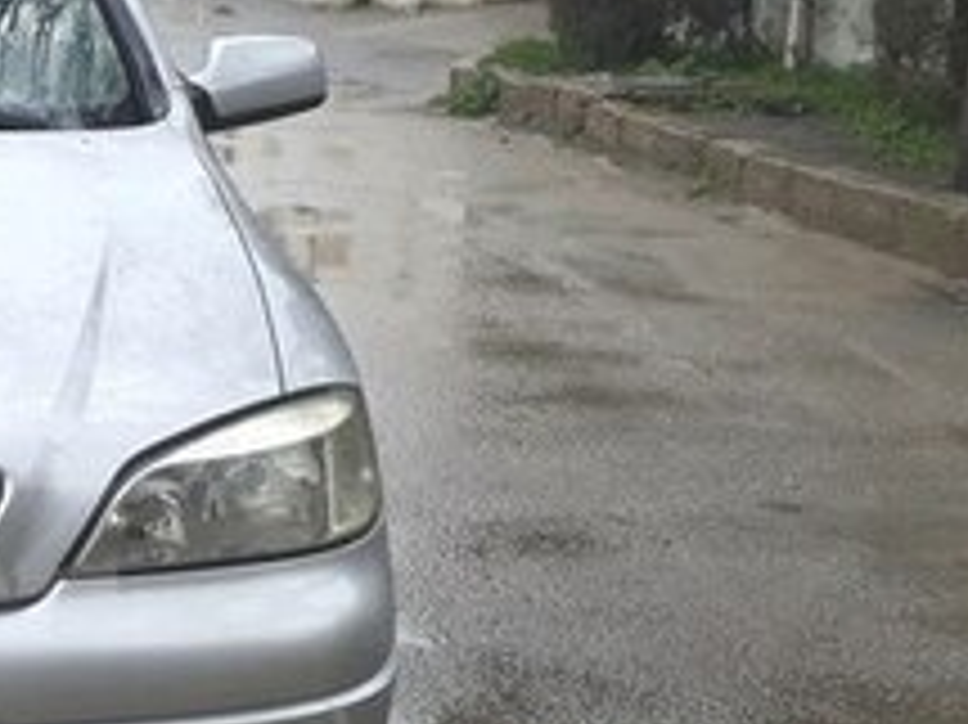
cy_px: 528
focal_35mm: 83
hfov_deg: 21.1
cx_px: -342
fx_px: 2320
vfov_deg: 17.7
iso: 40
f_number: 1.9
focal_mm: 3.6
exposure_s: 1/247
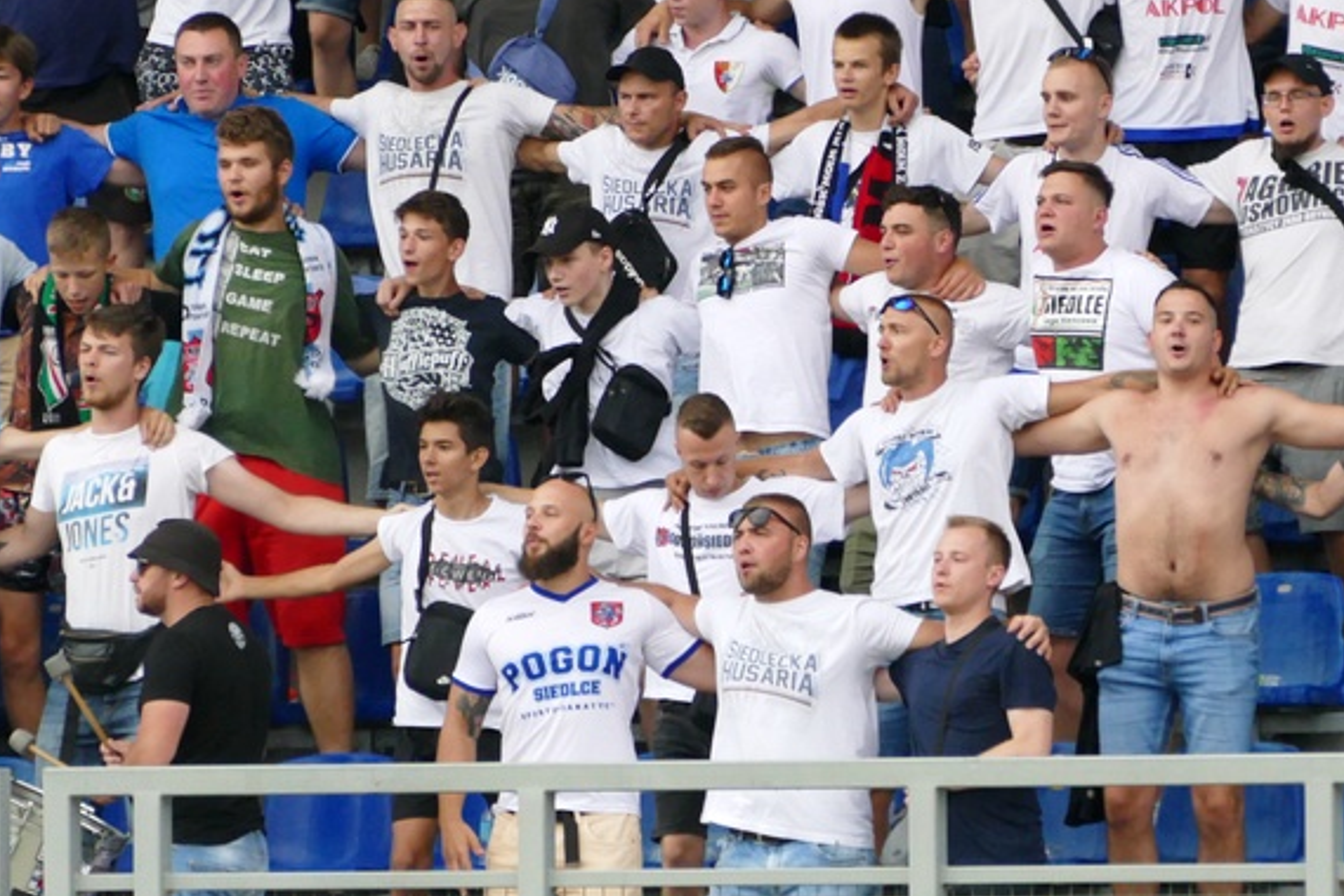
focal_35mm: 583
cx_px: 865
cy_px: 138
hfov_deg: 3.5
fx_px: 21764
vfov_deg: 2.4
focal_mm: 105.56
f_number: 4
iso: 800
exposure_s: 1/500
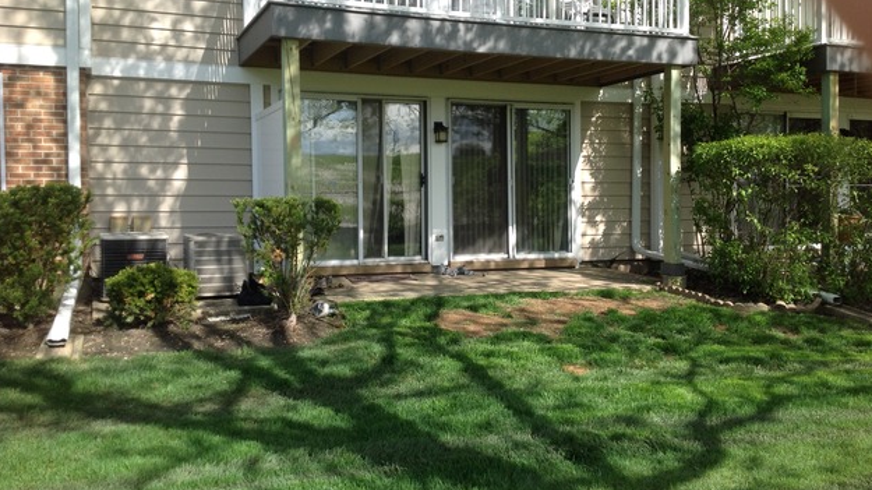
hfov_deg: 51.6
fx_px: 901
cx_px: 444
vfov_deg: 30.4
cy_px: 225
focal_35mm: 39
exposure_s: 1/916
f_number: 2.4
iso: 50
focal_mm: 4.28
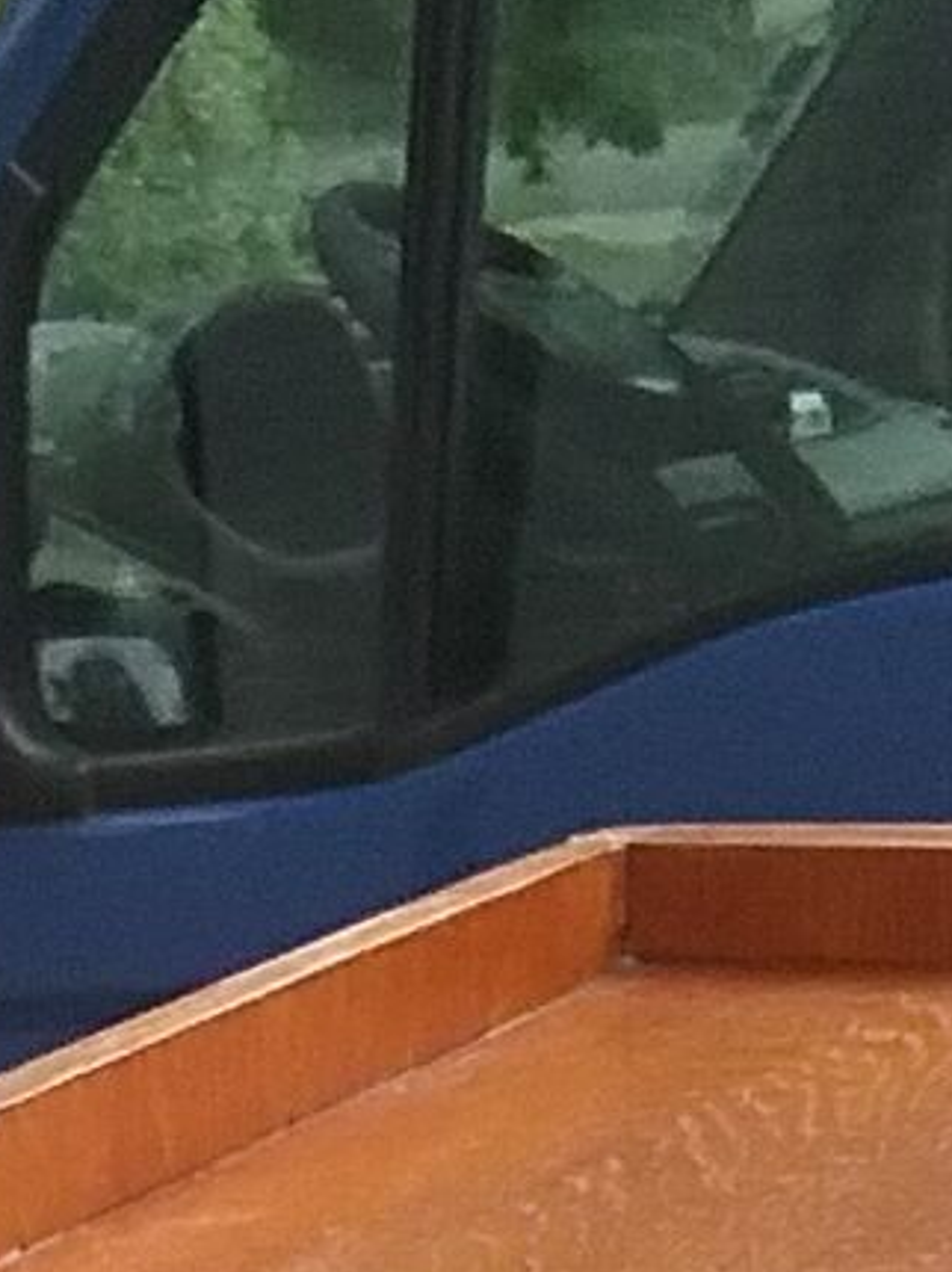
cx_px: -384
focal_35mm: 187
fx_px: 6864
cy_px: 2674
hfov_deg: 7.8
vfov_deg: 9.7
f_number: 2.2
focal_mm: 3.3
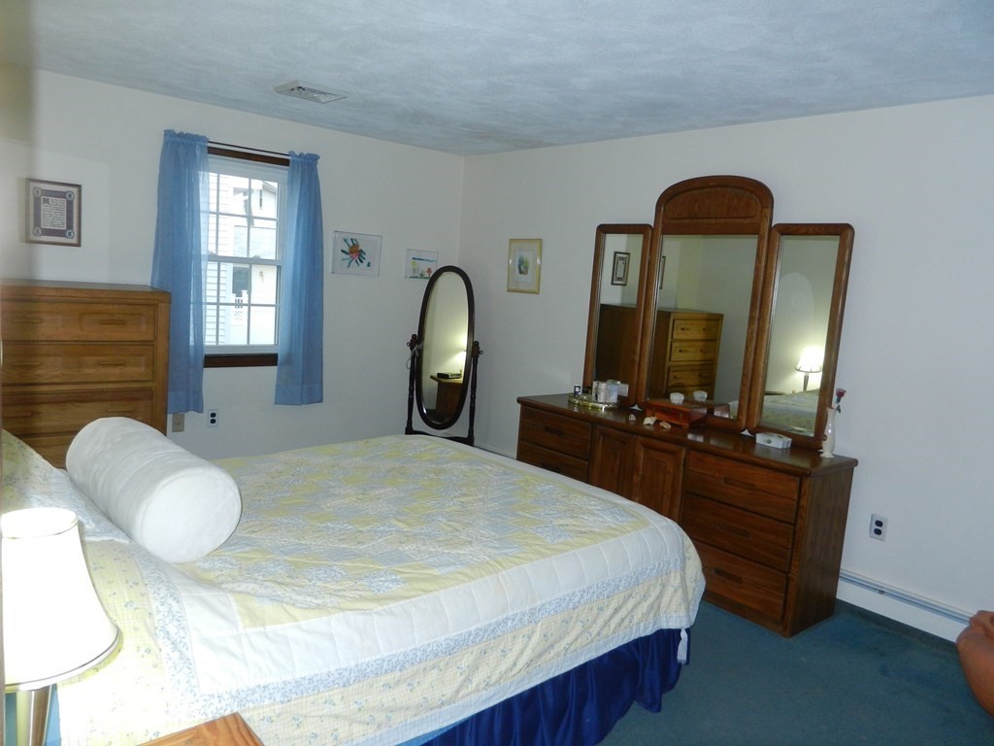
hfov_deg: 69.4
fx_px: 718
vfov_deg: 54.9
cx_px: 497
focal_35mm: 25
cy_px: 373
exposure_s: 1/30
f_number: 3.5
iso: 250
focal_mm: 4.5
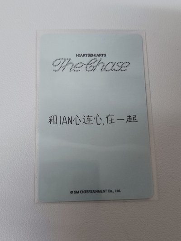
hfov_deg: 39.7
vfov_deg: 51.3
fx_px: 251
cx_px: 90
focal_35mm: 36
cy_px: 120
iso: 800
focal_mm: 4.84
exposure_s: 1/60
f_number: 1.8
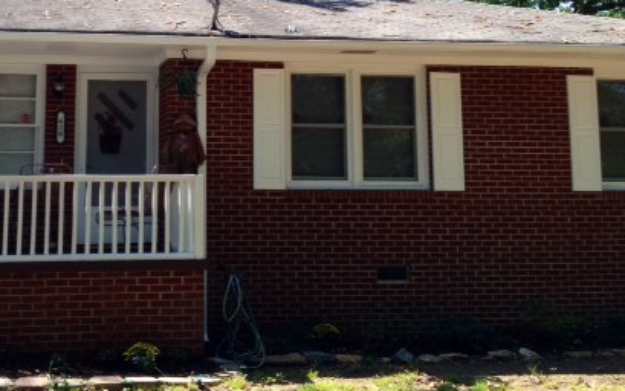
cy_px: 69
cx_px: 160
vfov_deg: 22.0
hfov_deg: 34.4
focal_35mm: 58
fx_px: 988
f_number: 2.4
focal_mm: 4.28
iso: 50
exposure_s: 1/325
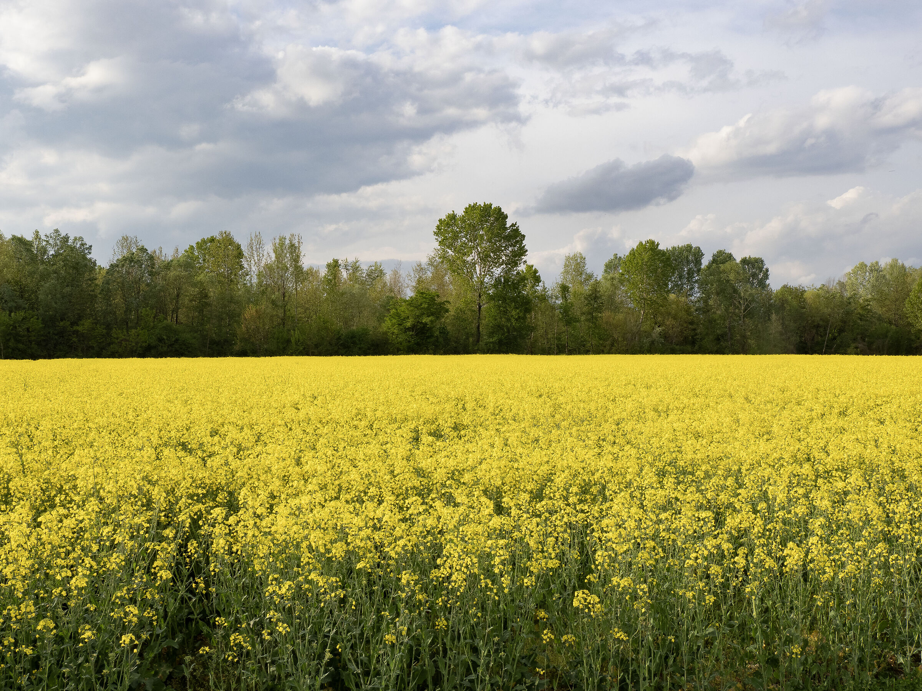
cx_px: 461
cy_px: 346
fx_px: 1065
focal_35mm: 40
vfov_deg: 36.0
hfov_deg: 46.8
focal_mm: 20
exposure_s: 1/160
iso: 200
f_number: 11
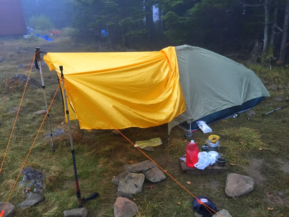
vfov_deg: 48.2
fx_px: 242
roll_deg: +2.9
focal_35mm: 29
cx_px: 144
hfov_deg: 61.7
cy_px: 108
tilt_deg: -20.3
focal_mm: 4.15
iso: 50
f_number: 2.2
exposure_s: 1/30
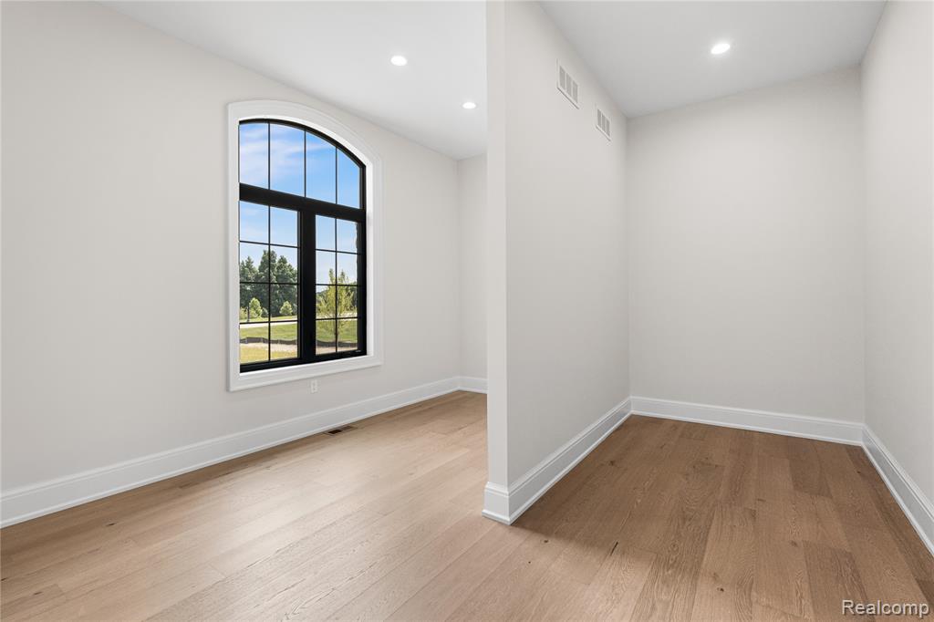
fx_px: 415
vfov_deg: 73.7
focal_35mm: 16
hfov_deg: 96.8
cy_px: 311
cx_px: 467
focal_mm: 16
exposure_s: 1/125
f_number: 7.1
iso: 2500
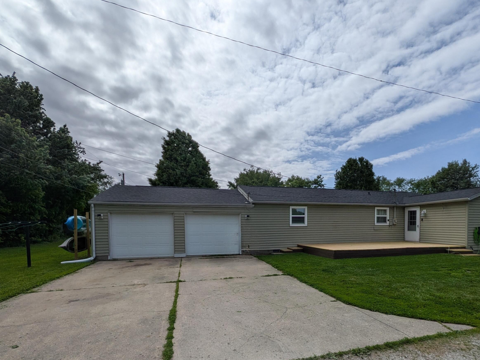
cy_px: 231
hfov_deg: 87.6
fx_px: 250
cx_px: 260
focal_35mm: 18
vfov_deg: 70.1
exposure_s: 1/5650
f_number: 2.2
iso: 49
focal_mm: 1.83
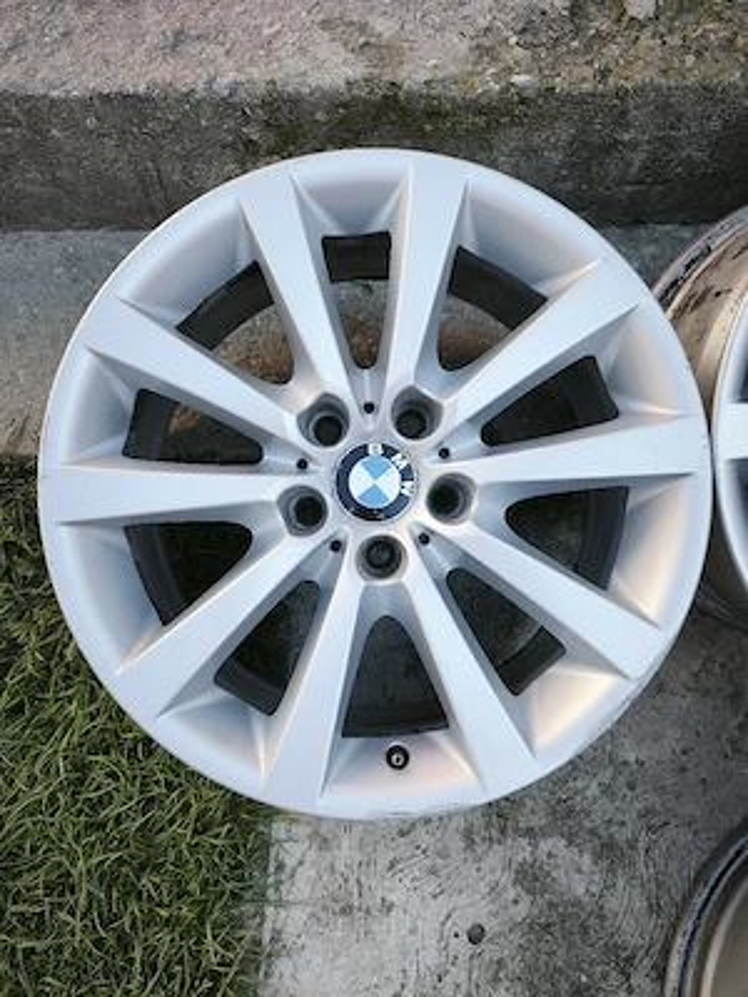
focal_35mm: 23
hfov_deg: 58.9
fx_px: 663
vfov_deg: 73.9
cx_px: 374
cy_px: 498
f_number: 1.62
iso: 50
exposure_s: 1/222
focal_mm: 6.45
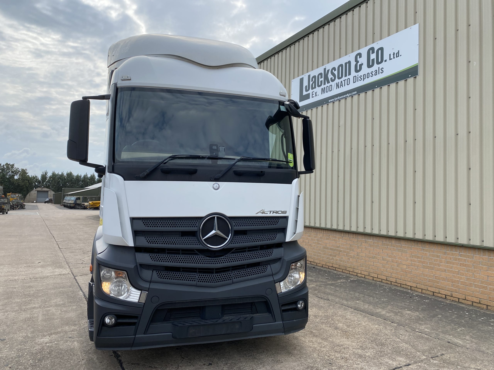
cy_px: 185
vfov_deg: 53.1
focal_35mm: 26
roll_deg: -1.1
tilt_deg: +4.5
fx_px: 371
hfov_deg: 67.3
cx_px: 247
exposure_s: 1/2315
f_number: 1.8
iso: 32
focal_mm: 4.25
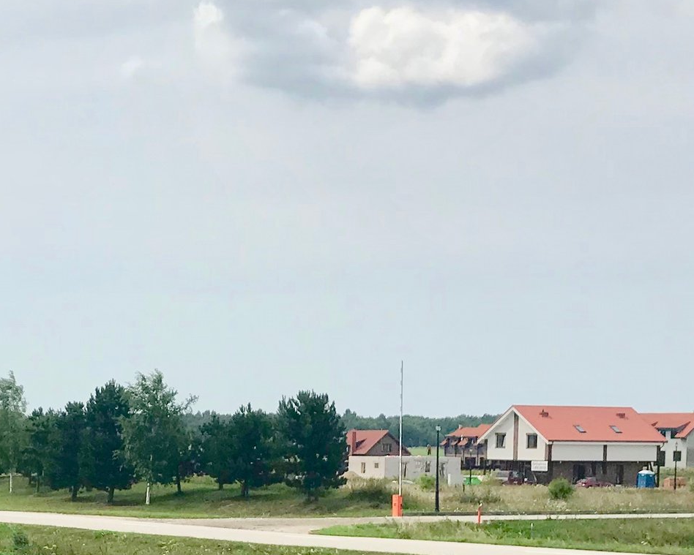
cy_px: 549
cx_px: 45
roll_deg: -1.1
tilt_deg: -4.8
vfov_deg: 18.1
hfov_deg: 22.3
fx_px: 1705
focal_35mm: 83
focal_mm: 3.99
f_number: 1.8
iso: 20
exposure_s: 1/4167
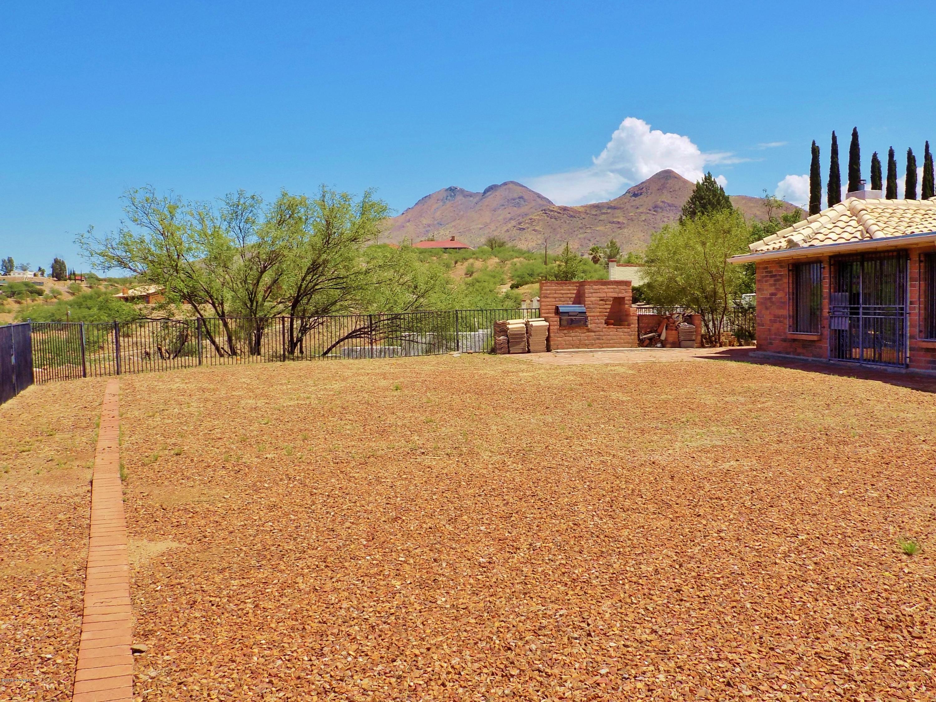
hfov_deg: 54.0
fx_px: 919
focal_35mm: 34
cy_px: 351
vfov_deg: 41.8
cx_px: 468
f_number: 3.4
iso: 80
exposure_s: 1/1000
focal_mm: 6.1
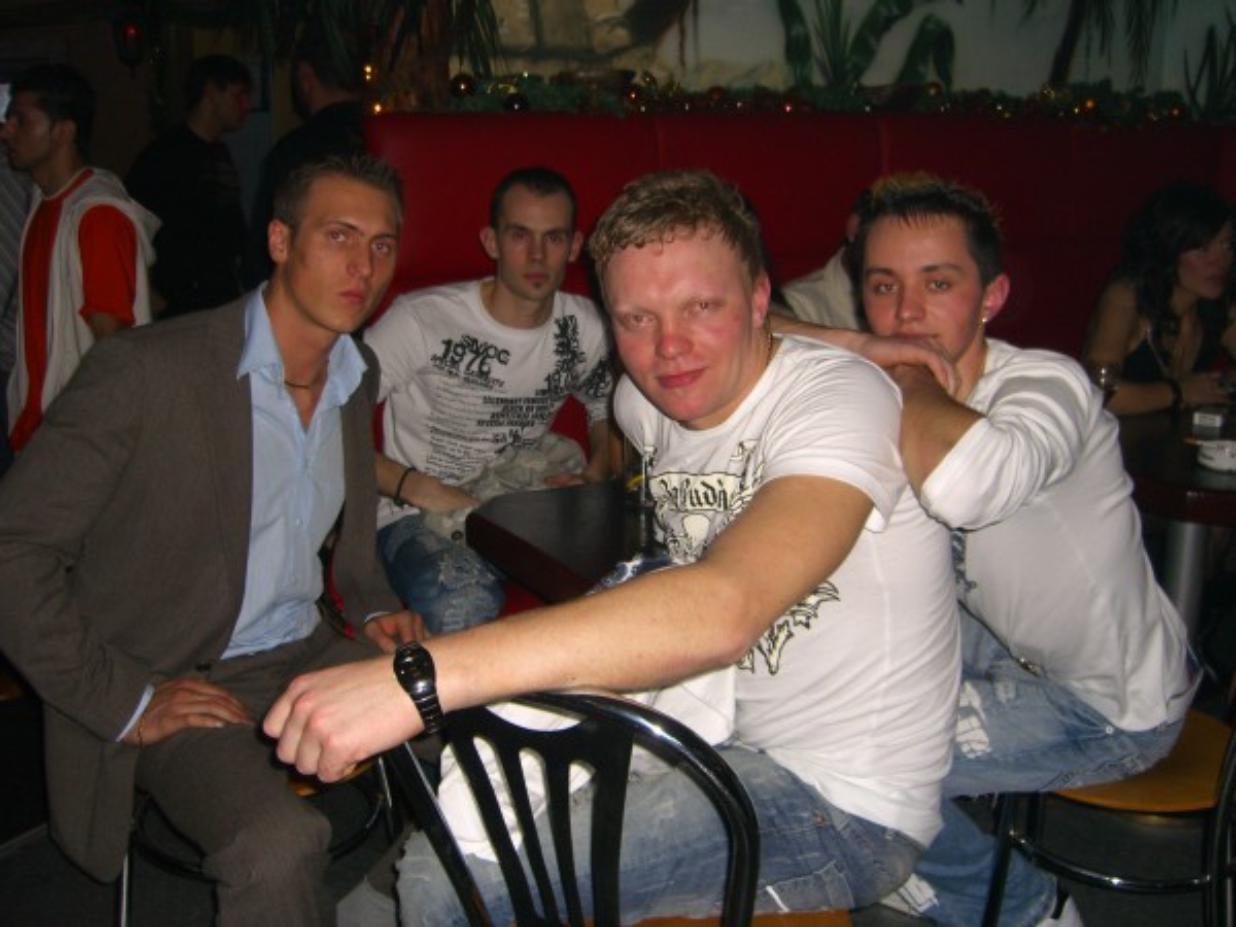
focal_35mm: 38
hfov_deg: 49.0
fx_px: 1357
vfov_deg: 37.7
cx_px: 618
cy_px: 464
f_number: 2.8
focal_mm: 7.9
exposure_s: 1/60
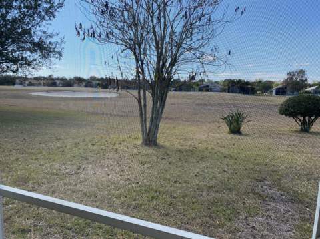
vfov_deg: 53.0
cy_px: 120
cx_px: 160
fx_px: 240
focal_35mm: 26
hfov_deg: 67.4
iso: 32
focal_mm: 4.25
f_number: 1.8
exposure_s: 1/1034
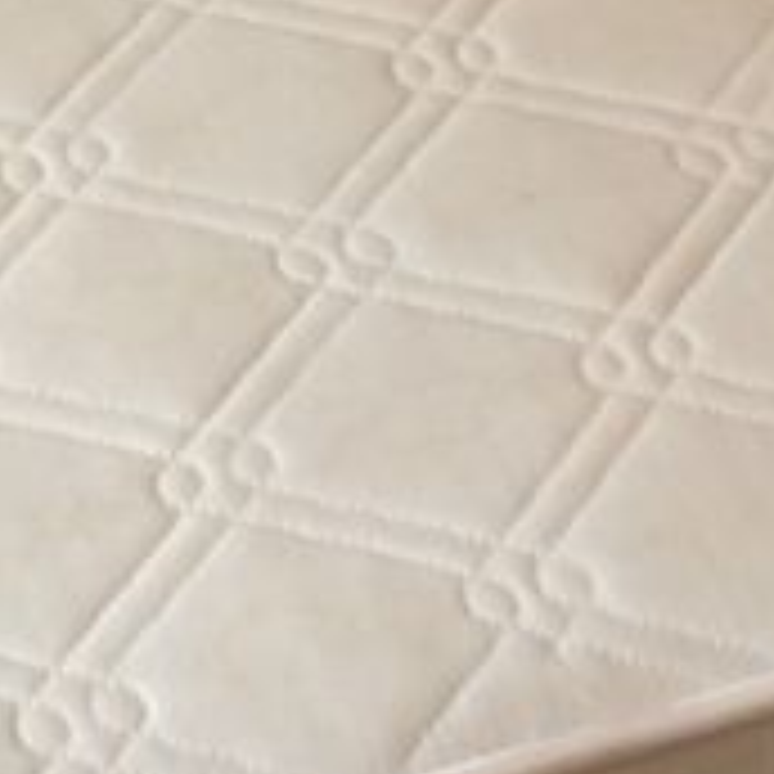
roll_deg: +2.3
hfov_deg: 11.4
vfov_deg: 11.5
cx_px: -238
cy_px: -130
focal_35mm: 149
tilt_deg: -38.9
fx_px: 3769
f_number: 2.2
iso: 100
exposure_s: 1/33
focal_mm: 4.15
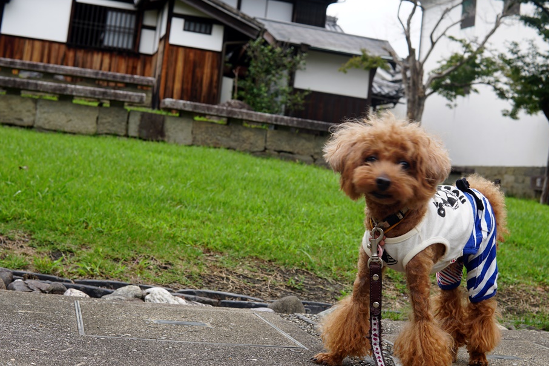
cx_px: 302
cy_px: 161
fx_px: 777
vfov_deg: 26.4
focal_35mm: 51
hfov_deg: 38.9
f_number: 7.1
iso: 100
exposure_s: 1/80
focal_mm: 30
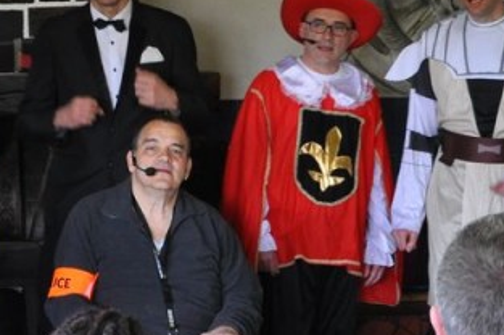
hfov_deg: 12.3
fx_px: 2336
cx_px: 167
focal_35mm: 167
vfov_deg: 8.2
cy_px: 130
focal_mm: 34
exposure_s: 1/40
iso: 800
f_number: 4.5
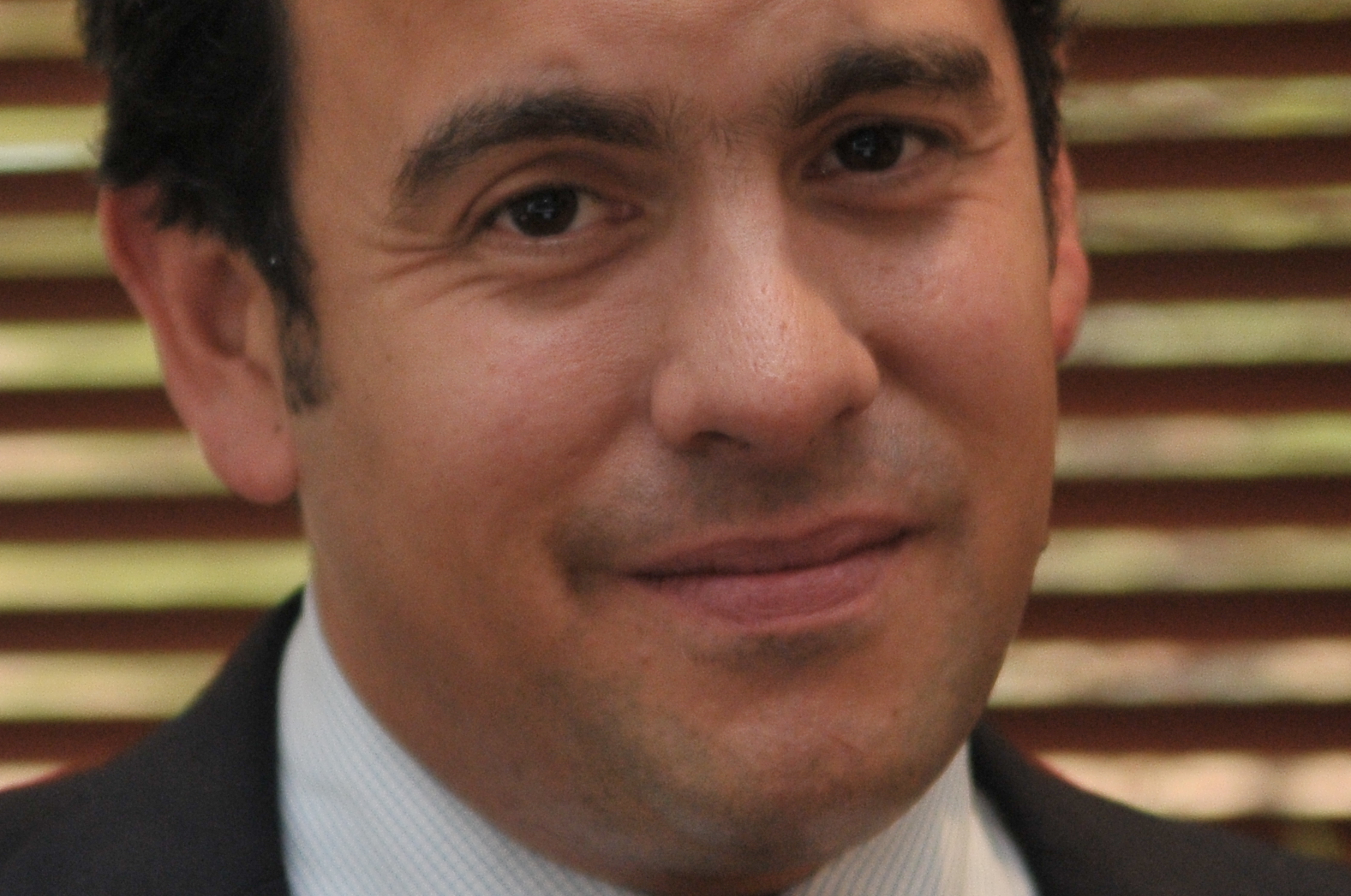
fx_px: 8408
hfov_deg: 9.2
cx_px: 272
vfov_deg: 6.1
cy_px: 451
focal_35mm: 224
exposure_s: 1/100
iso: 500
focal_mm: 55
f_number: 2.8
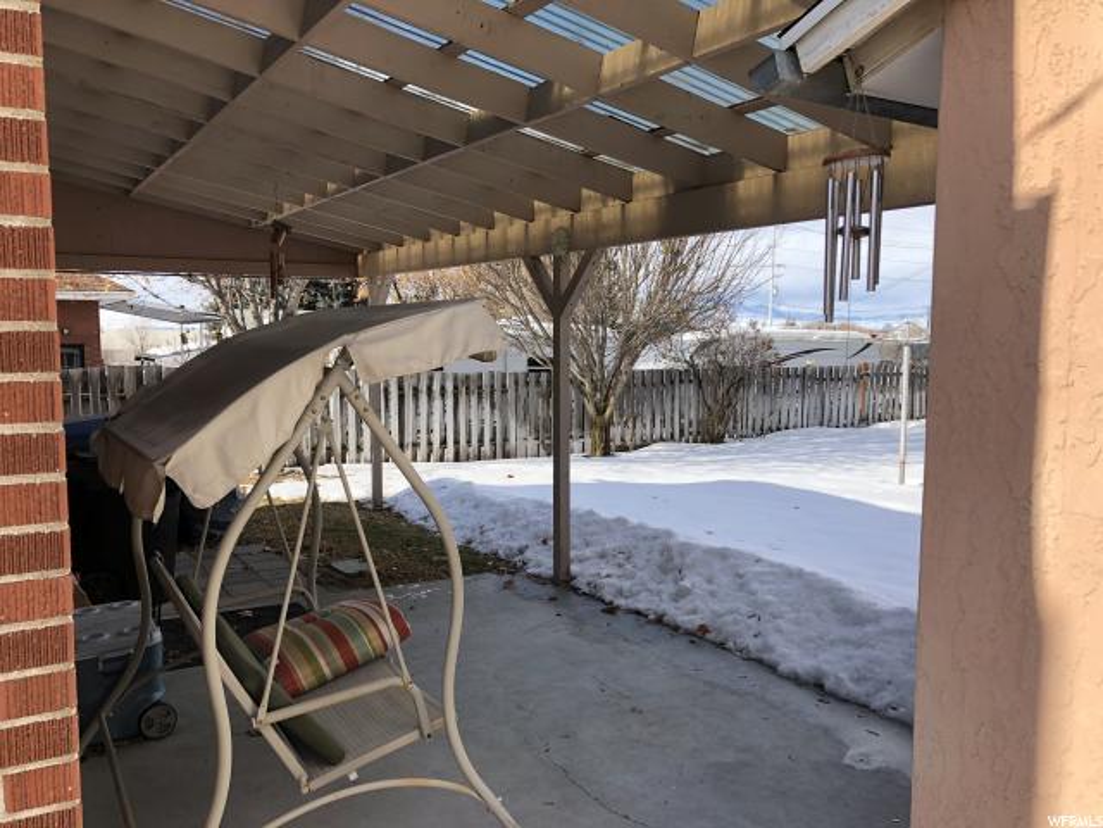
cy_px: 414
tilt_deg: -4.9
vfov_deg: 49.7
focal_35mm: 28
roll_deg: -0.2
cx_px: 552
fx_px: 892
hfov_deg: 63.4
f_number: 1.8
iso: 20
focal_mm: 3.99
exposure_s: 1/1297
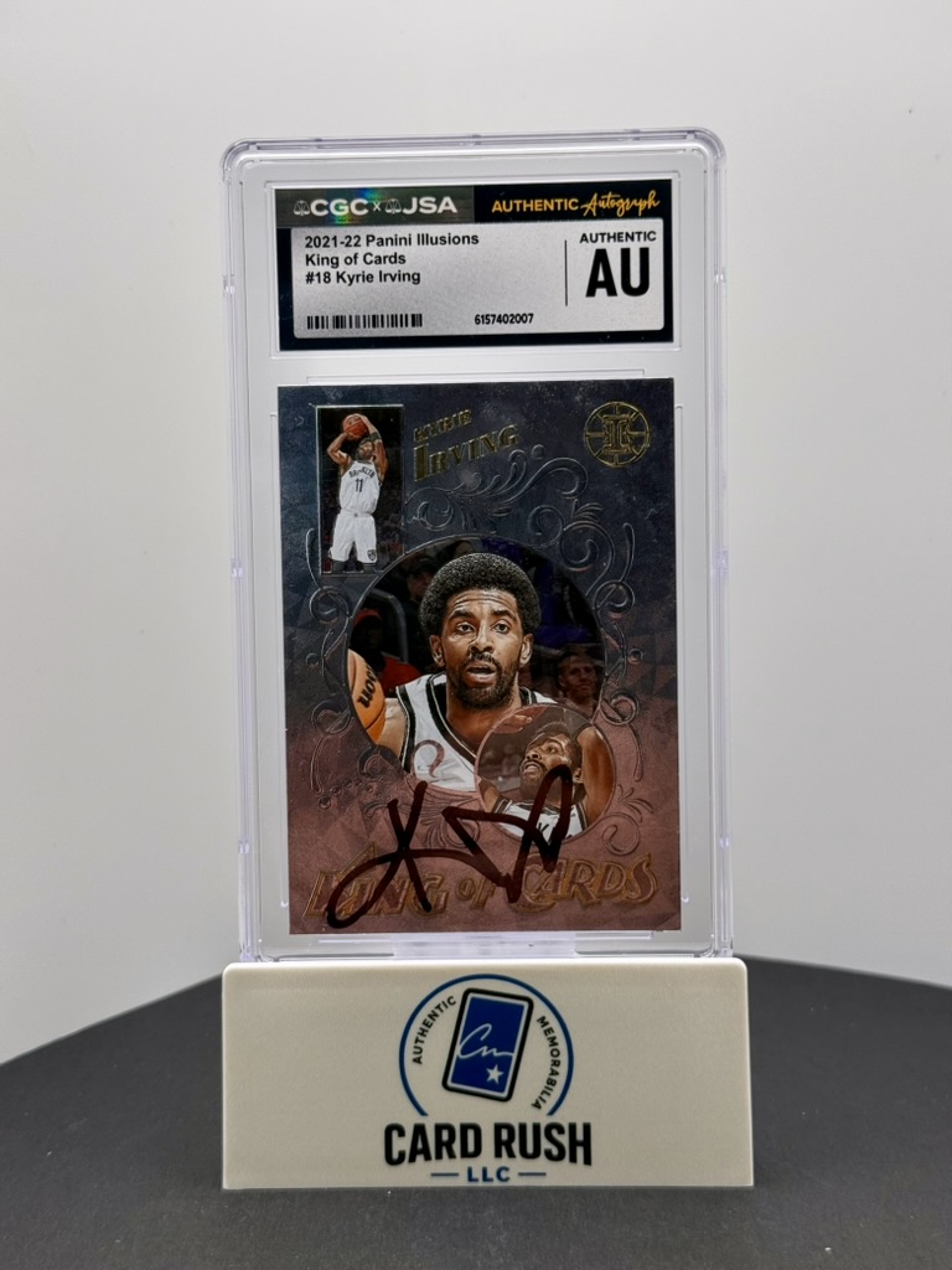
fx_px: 1760
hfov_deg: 30.3
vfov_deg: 39.7
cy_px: 635
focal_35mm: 48
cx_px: 476
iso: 50
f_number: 1.78
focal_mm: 6.76
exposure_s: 1/179
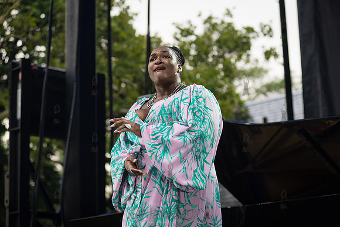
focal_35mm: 92
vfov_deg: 14.9
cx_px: 170
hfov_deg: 22.1
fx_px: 869
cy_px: 114
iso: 1600
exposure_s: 1/800
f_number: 4
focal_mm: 92
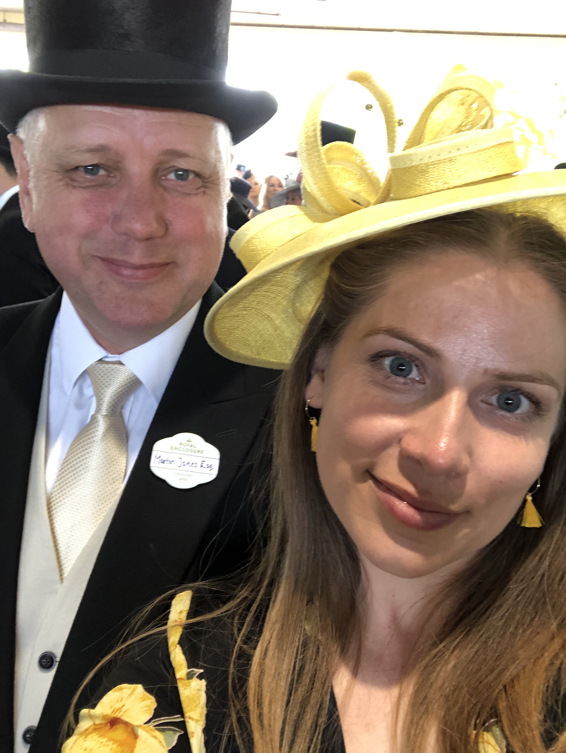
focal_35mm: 32
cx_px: 283
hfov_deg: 44.2
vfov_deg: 56.8
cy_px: 376
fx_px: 697
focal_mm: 2.87
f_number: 2.2
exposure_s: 1/50
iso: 200
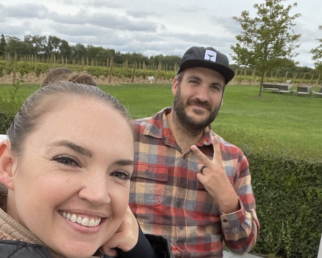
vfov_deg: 29.4
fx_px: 467
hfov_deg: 38.0
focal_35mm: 49
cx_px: 170
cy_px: 237
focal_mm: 2.71
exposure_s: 1/103
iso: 100
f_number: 2.2
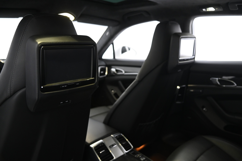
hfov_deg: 58.8
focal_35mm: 32
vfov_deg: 41.1
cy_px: 80
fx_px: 215
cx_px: 121
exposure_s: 1/15
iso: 2000
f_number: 4
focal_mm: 32
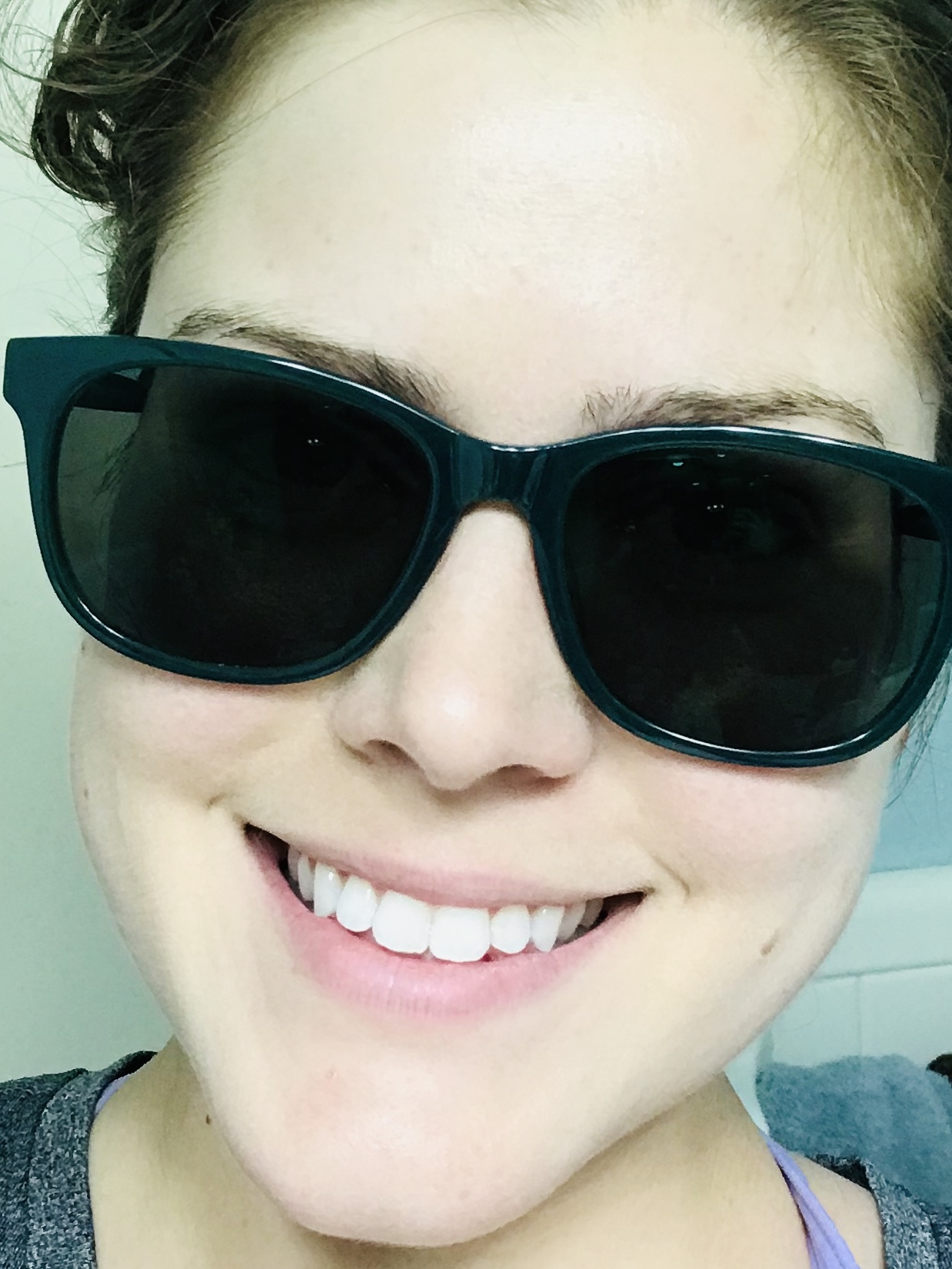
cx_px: 476
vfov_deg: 56.8
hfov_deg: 44.2
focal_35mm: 32
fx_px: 1173
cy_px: 634
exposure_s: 1/30
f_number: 2.2
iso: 80
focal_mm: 2.87
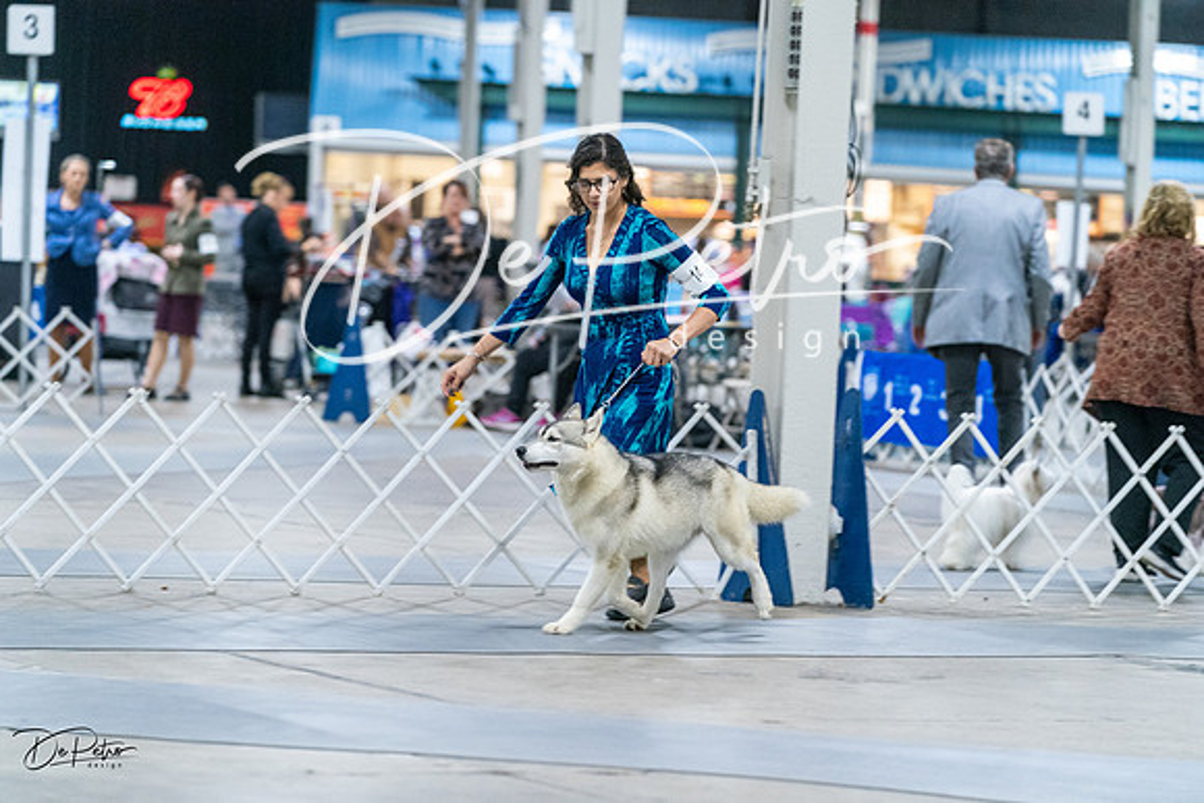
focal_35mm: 142
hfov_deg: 14.4
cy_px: 402
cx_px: 602
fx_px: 4750
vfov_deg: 9.7
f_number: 3.5
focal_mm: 142
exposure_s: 1/200
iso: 6400
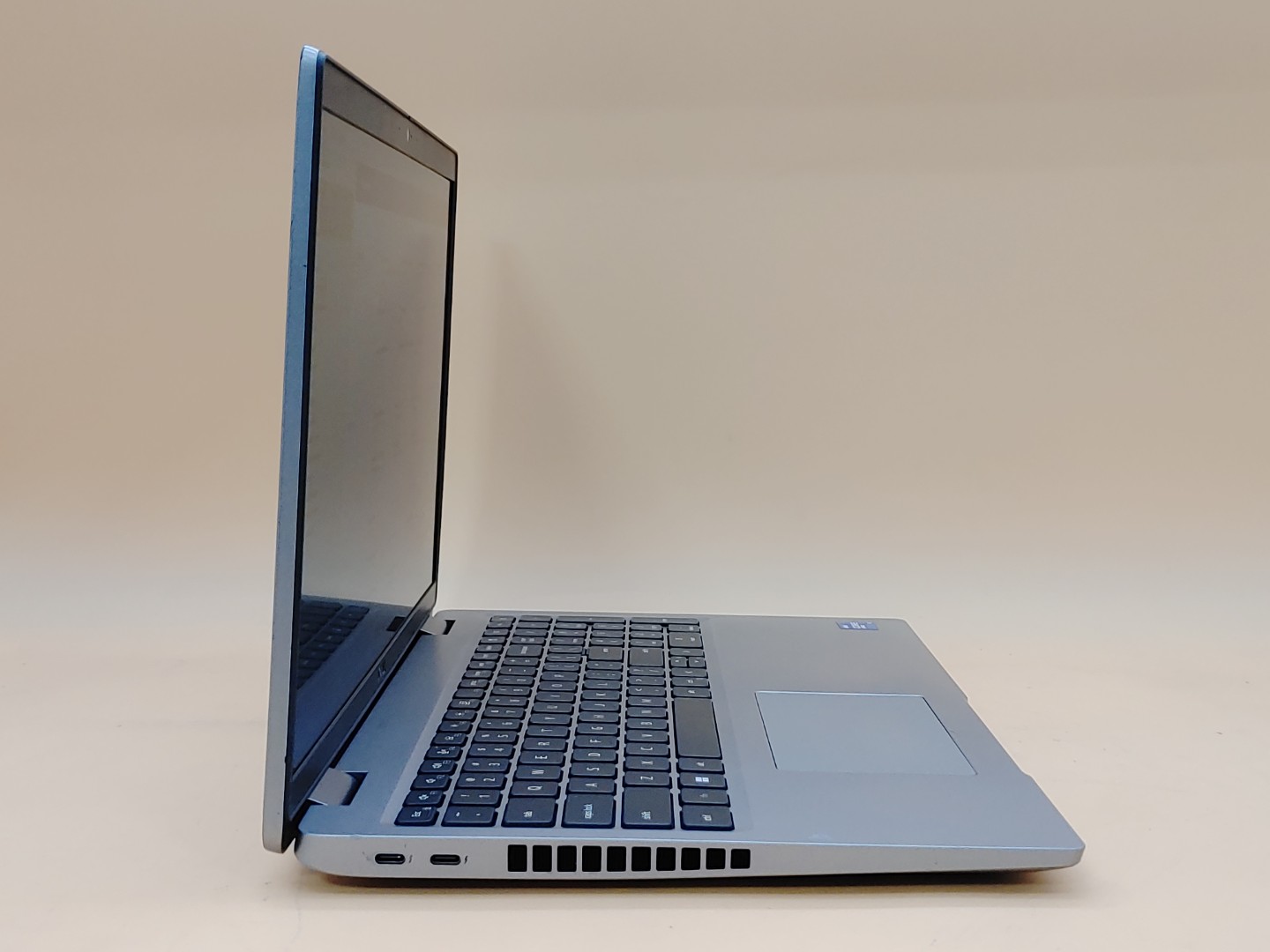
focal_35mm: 44
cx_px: 635
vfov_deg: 32.9
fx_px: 1614
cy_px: 476
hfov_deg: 42.9
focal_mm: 4.36
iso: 100
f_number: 1.8
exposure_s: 1/120
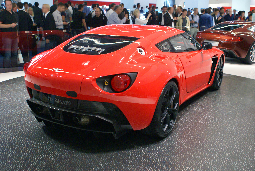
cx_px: 128
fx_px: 277
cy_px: 86
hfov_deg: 49.5
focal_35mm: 39
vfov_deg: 34.3
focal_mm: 26
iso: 400
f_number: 4.5
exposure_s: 1/50
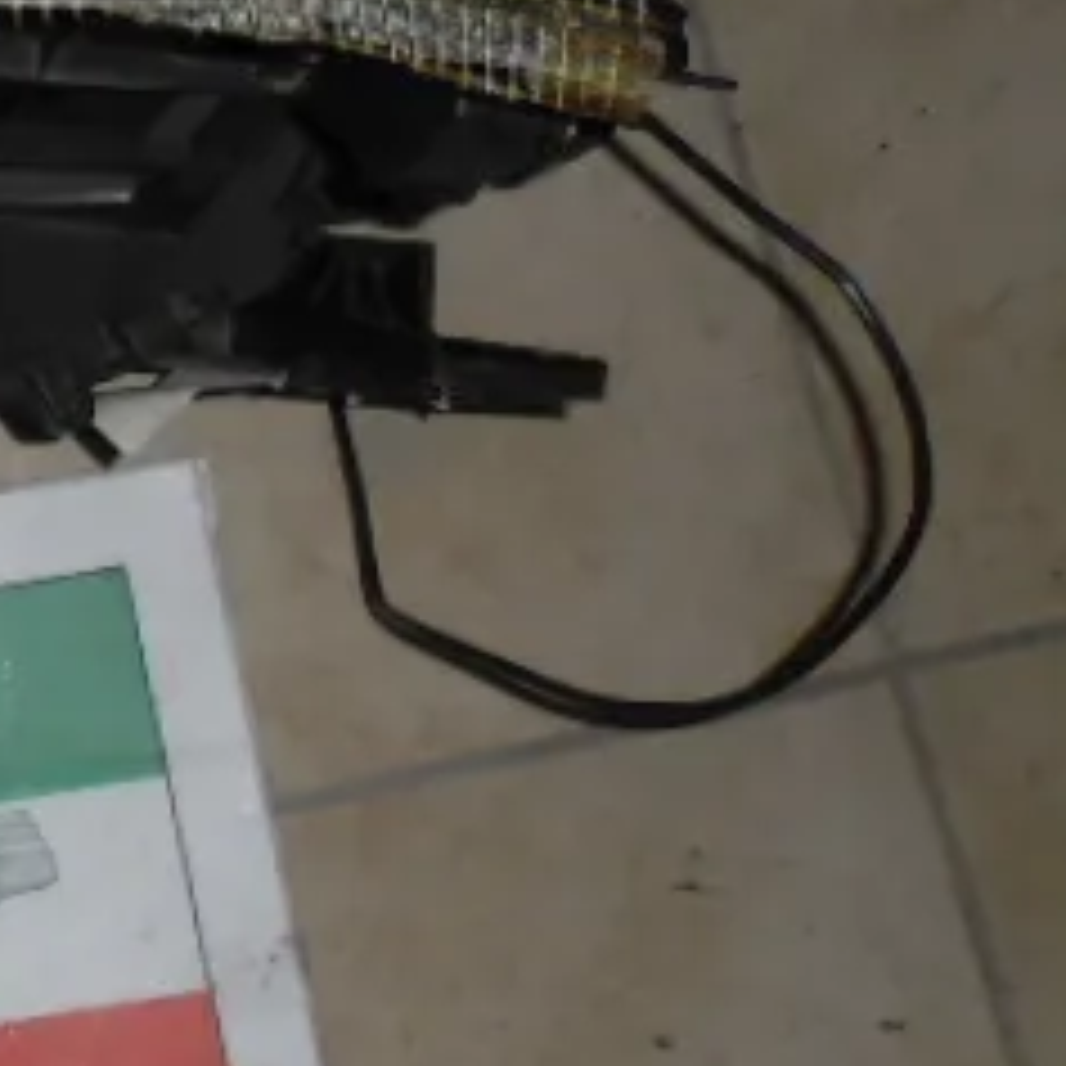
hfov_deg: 14.6
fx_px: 3589
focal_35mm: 103
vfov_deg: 16.7
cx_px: -931
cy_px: 99
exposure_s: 1/45
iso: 80
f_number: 3.5
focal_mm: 4.9
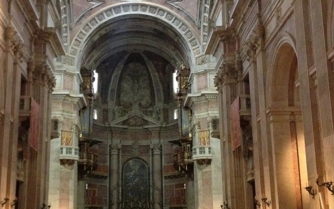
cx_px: 126
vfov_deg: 21.0
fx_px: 564
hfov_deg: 32.8
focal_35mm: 62
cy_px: 100
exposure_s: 1/15
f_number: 2.4
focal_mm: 4.28
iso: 800
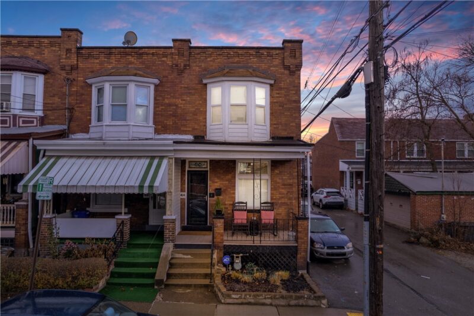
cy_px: 158
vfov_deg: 57.2
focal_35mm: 22
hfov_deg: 78.6
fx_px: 290
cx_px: 237
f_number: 2.8
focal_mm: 8.38
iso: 100
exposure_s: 1/160
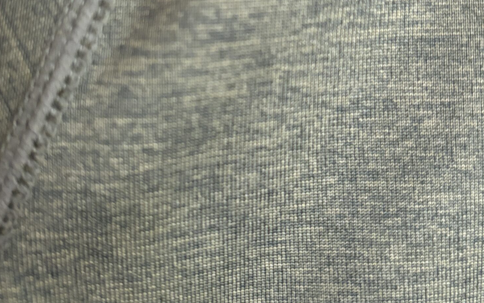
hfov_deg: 41.8
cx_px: 239
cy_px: 34
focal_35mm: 48
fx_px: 633
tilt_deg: -8.2
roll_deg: +0.1
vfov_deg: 26.1
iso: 500
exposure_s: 1/50
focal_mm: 5.96
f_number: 1.6
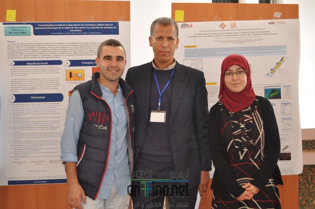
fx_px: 419
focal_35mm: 48
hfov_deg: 41.2
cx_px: 158
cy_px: 104
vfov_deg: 28.0
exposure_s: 1/125
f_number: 4.5
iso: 500
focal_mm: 32
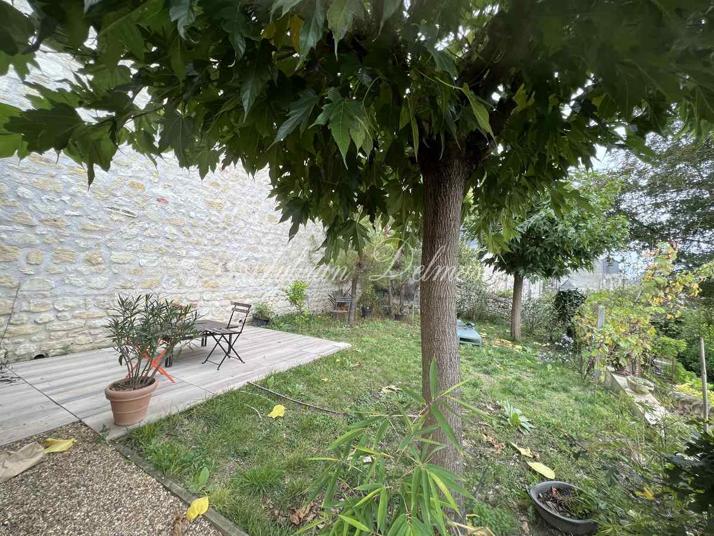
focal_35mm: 13
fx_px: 268
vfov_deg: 89.9
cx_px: 357
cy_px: 268
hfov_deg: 106.2
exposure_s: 1/125
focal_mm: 1.57
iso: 32
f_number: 1.8
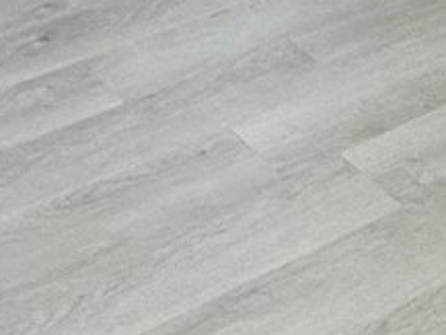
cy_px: -526
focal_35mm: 103
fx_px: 1328
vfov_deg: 11.3
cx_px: 138
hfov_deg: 19.0
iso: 125
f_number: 2.2
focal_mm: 2.22
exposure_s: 1/120
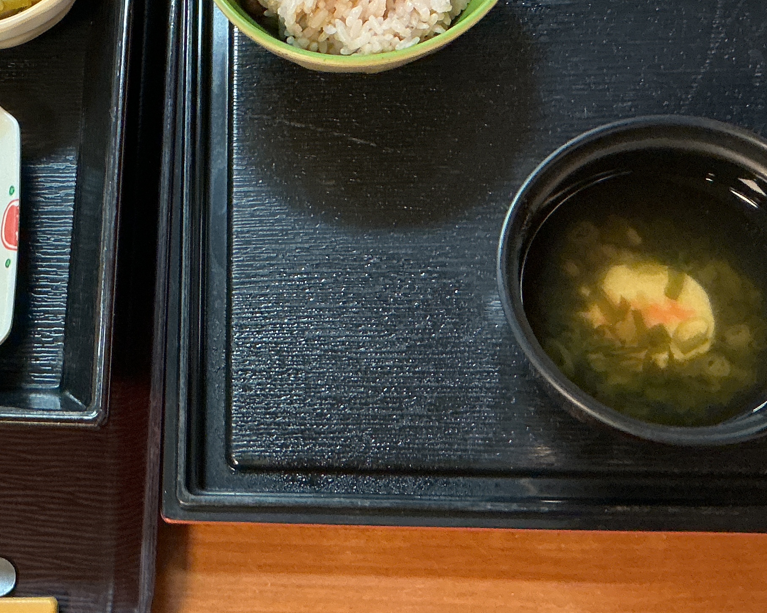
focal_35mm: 63
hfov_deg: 28.9
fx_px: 1430
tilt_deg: -65.9
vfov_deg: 24.1
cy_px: 227
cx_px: 81
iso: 160
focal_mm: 3
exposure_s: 1/50
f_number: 1.8
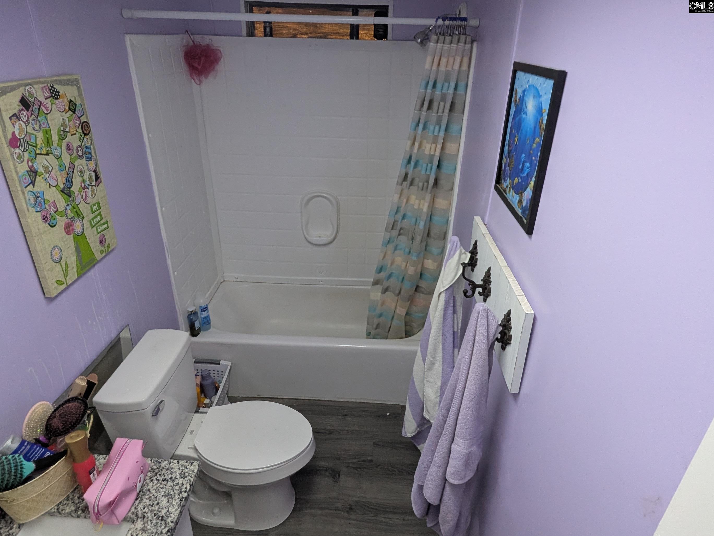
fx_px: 330
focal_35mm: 16
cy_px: 268
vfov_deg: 78.1
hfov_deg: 94.5
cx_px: 357
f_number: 2.2
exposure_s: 1/303
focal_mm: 2.22
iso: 434
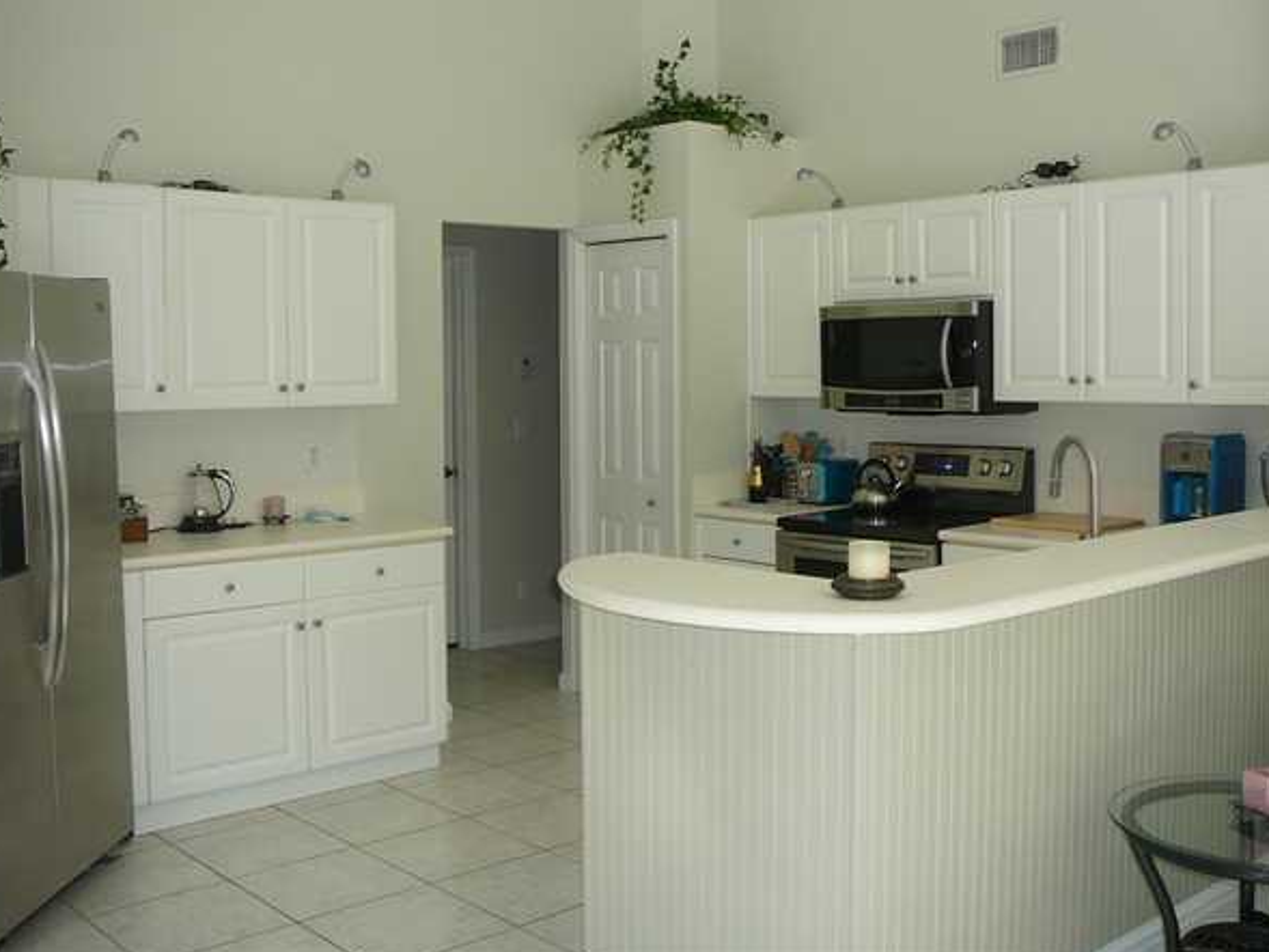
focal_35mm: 38
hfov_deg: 49.0
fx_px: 1393
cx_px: 659
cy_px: 444
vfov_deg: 37.7
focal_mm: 5.2
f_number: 2.8
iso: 100
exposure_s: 1/30
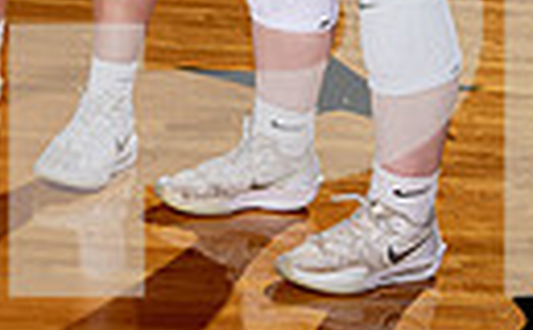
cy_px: -419
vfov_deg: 7.6
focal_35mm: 161
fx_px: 2334
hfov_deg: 12.8
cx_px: -58
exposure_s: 1/250
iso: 100
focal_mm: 35
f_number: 8
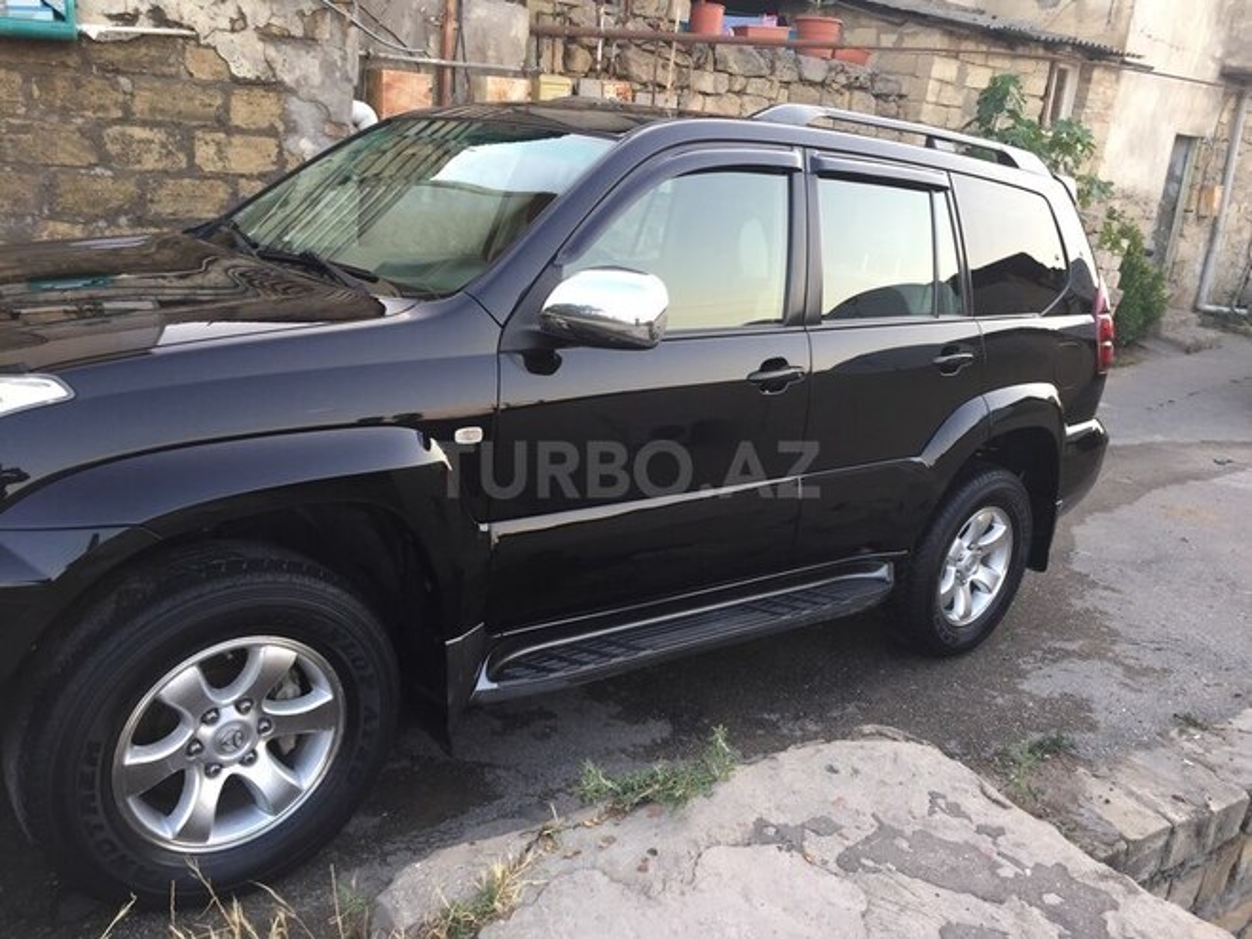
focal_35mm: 29
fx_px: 1049
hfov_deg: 61.7
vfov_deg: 48.2
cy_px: 470
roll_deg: -4.1
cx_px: 626
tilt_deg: -18.7
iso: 40
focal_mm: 4.15
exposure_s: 1/50
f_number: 2.2
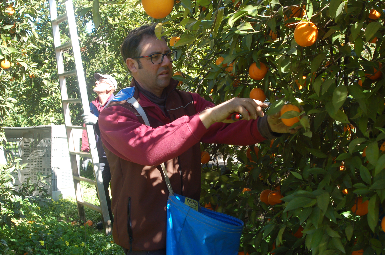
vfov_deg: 31.8
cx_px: 192
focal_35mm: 42
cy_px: 128
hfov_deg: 46.5
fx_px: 448
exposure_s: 1/100
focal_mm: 28
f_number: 9
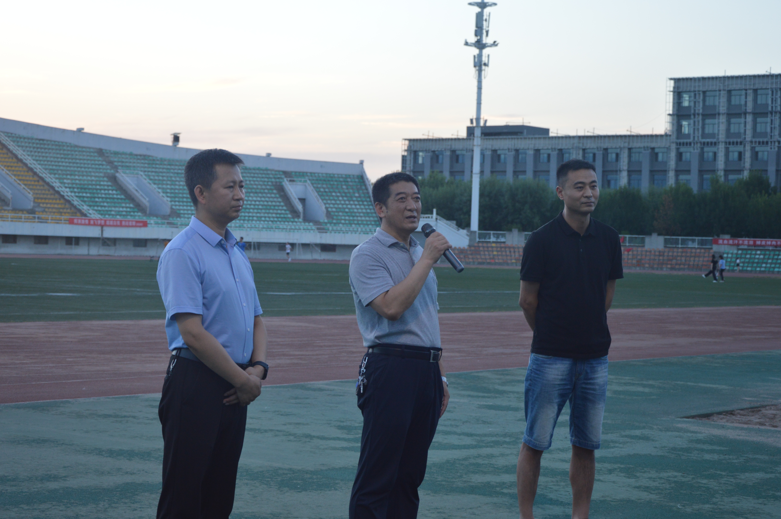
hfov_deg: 27.0
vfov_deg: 18.1
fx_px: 1626
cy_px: 260
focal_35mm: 75
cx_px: 390
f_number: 5
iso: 400
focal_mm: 50
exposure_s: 1/80
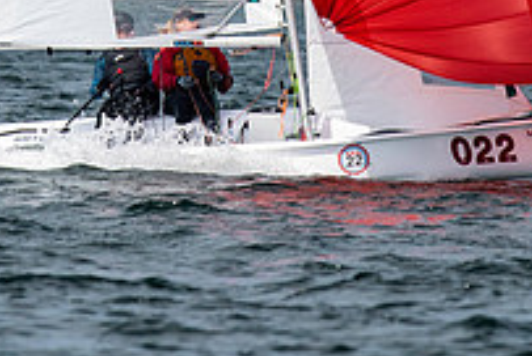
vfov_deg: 1.0
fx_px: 19505
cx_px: 241
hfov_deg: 1.6
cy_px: -127
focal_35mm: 1318
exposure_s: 1/6400
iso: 400
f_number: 5
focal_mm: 300
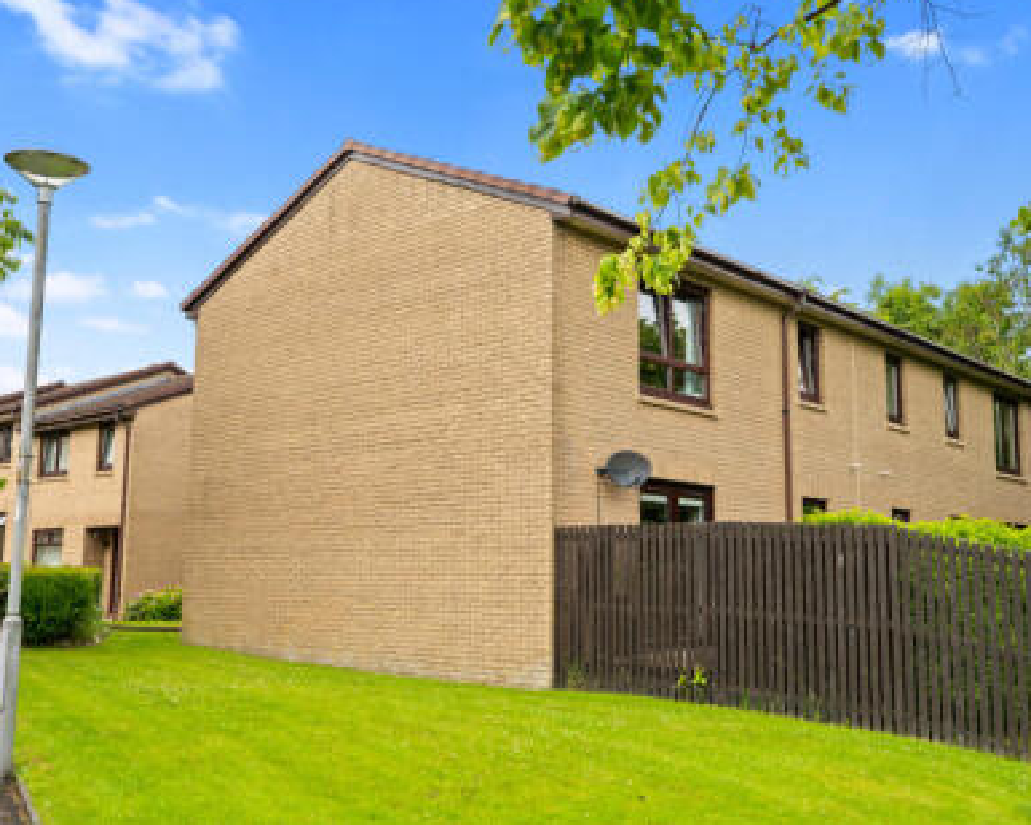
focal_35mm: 36
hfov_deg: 50.3
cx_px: 520
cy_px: 406
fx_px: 1098
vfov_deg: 41.2
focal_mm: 31
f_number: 8
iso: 640
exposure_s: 1/500
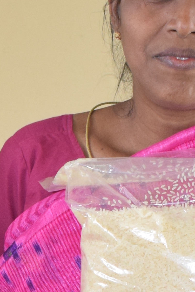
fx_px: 1493
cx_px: -111
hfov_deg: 7.3
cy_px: 475
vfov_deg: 10.7
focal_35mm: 184
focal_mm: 23
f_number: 4
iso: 800
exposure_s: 1/60
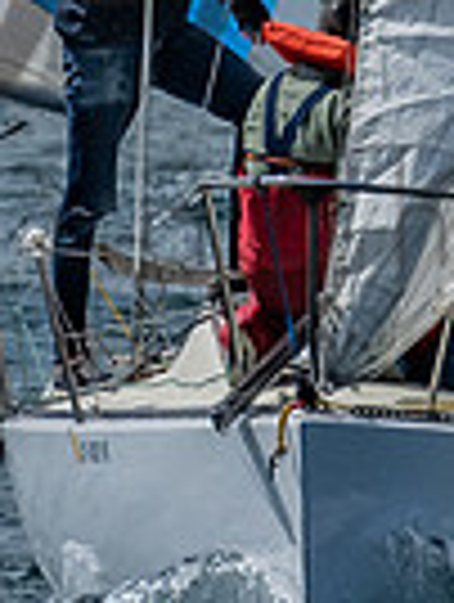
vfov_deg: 0.9
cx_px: -56
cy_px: -385
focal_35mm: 2086
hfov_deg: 0.7
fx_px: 36363
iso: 200
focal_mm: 200
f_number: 6.3
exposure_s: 1/4000
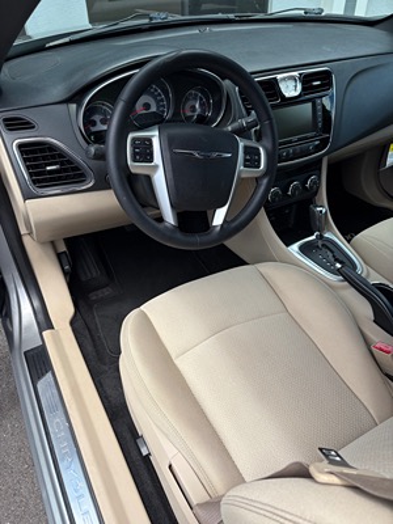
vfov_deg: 67.3
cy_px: 262
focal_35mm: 26
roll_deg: +0.5
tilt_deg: -38.4
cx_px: 196
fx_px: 394
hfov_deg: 53.1
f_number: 1.6
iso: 50
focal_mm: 5.96
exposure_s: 1/782
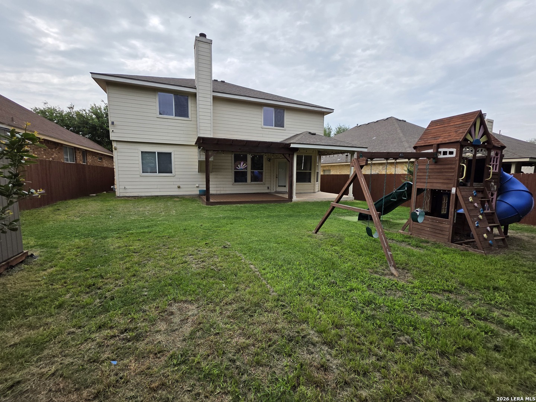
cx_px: 268
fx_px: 201
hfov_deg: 106.2
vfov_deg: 89.9
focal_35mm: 13
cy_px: 201
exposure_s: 1/1410
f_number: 1.9
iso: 40
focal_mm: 2.2
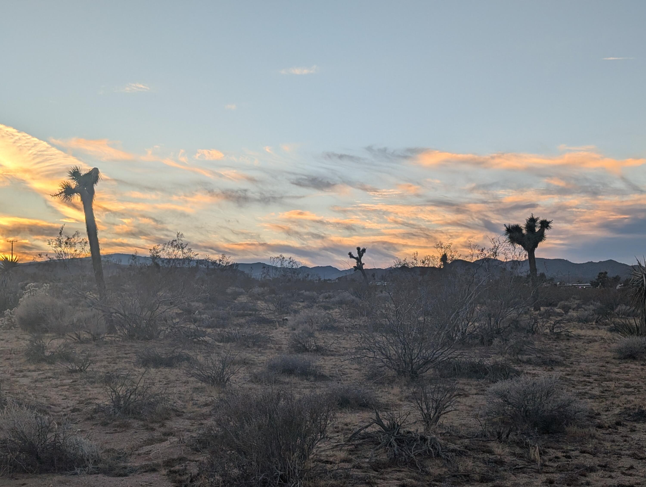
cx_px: 323
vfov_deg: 29.7
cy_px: 244
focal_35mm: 49
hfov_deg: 38.9
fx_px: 916
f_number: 1.68
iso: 22
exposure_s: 1/480
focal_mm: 6.9
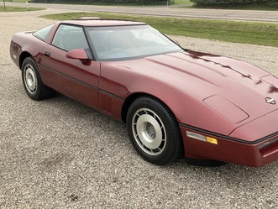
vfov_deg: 40.6
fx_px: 281
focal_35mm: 35
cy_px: 86
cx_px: 163
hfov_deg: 52.3
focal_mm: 3
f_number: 1.8
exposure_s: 1/342
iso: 25
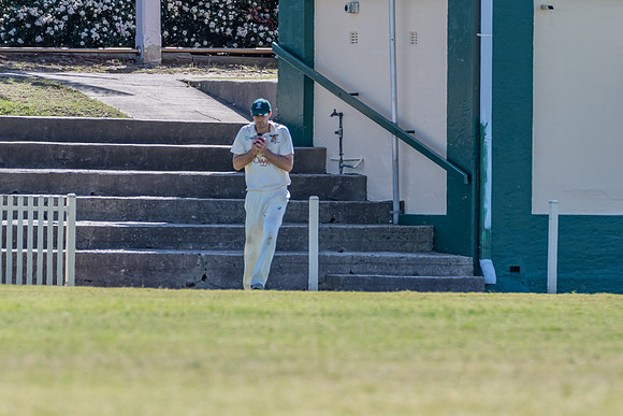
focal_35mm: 675
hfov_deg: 3.1
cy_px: 171
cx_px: 287
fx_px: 11691
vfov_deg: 2.0
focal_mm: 320
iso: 640
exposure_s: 1/1250
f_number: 7.1
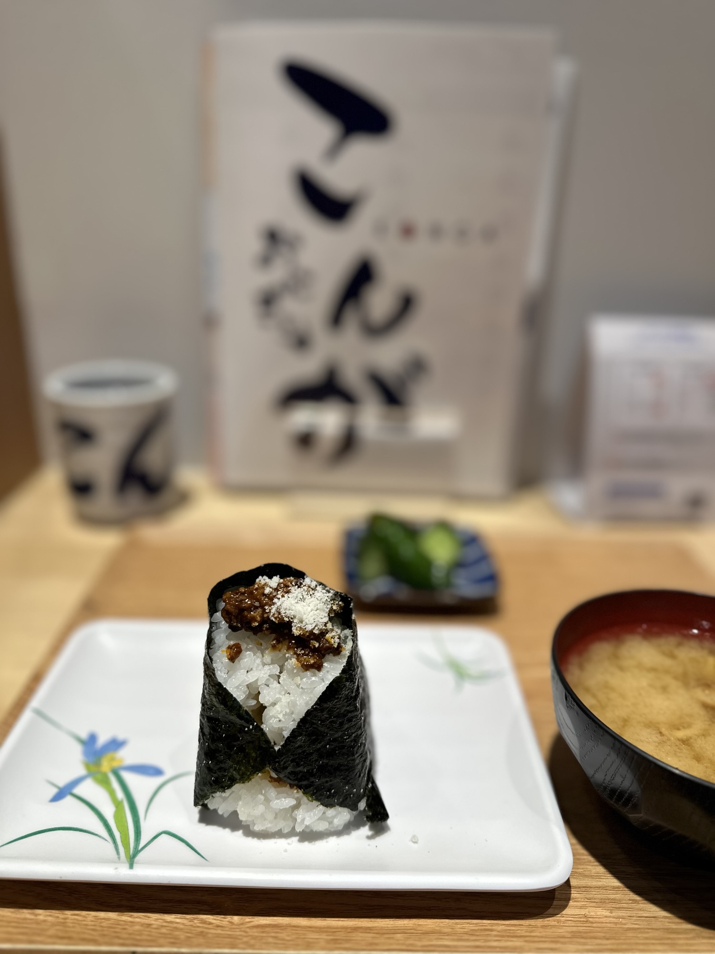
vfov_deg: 71.6
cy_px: 477
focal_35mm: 24
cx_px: 358
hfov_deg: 56.8
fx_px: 661
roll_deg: -2.6
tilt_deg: -21.8
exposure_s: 1/139
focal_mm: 6.86
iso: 64
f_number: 1.78
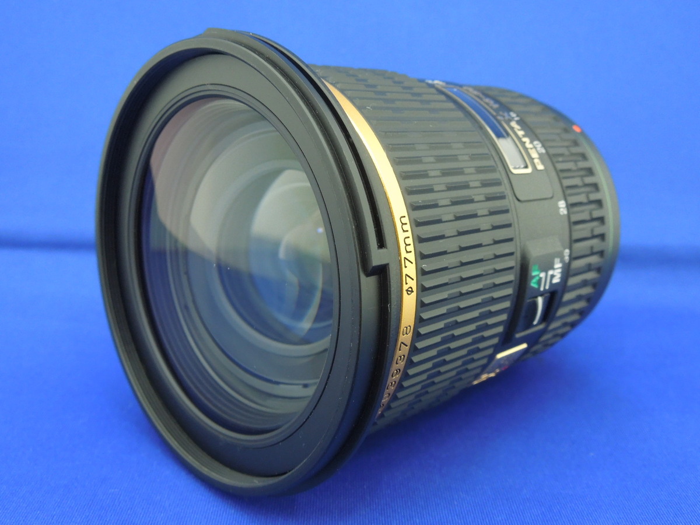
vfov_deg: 40.7
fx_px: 708
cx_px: 350
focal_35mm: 35
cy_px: 262
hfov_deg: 52.6
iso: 400
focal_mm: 6.3
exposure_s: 1/20
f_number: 3.7
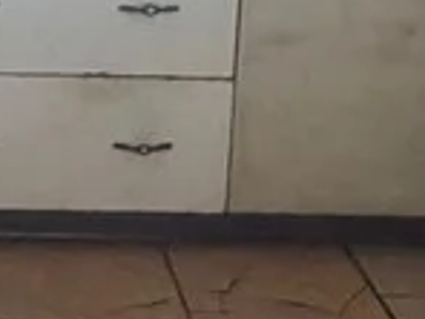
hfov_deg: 19.6
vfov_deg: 13.9
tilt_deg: -6.4
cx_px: -9
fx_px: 1191
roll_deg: -0.9
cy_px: -216
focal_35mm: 97
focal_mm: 2.22
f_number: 2.2
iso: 320
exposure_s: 1/107
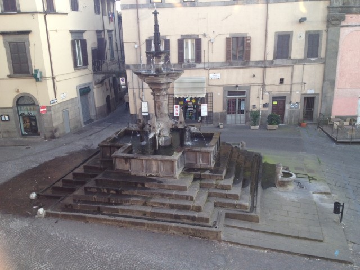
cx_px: 180
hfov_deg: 52.6
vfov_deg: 40.7
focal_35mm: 35
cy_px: 135
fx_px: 364
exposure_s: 1/60
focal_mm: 4.28
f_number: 2.4
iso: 50
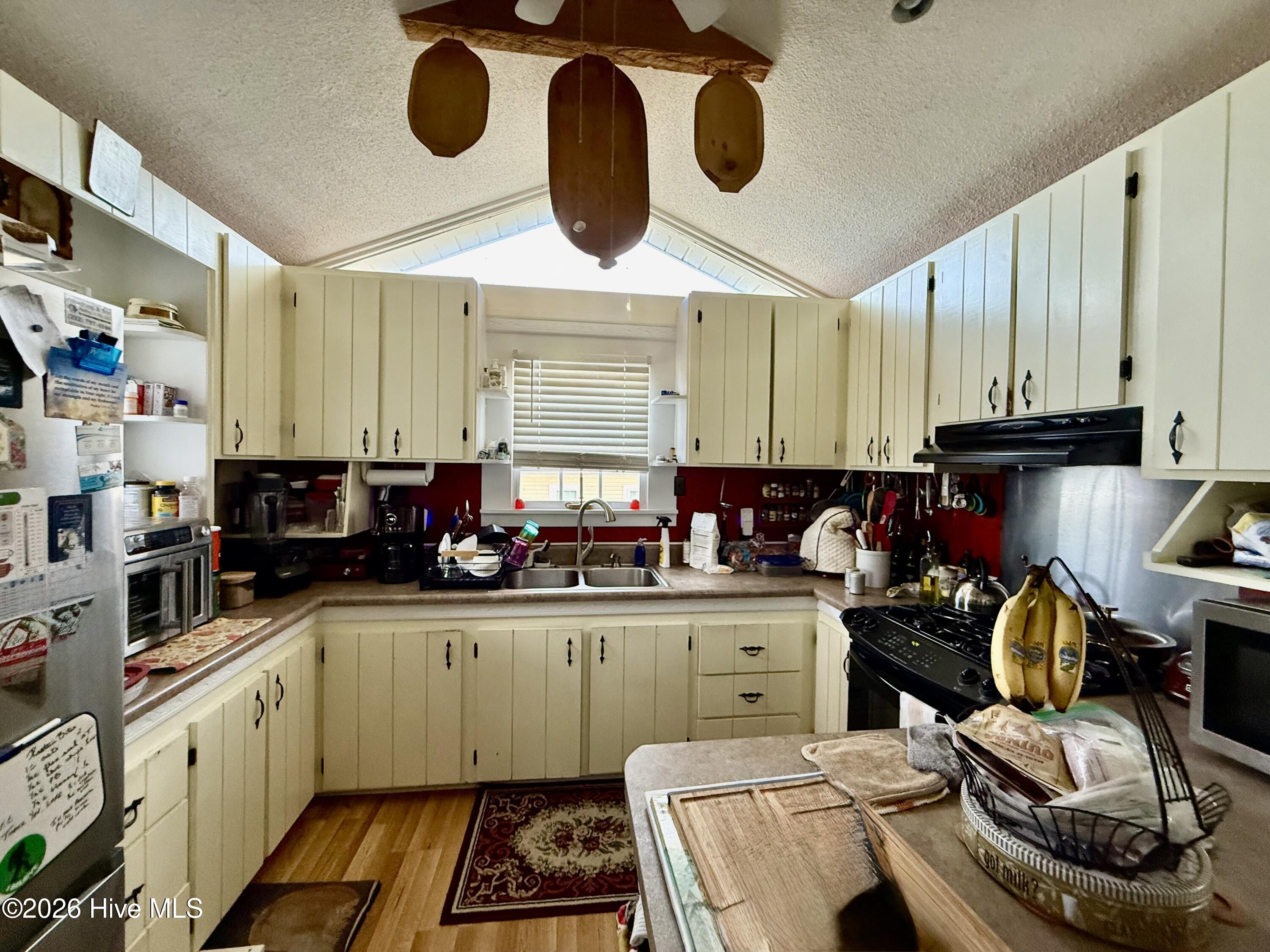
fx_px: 514
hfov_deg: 102.1
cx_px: 635
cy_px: 476
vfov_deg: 85.7
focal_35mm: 14
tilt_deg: -0.7
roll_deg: -0.4
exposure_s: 1/68
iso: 320
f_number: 2.2
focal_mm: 2.22
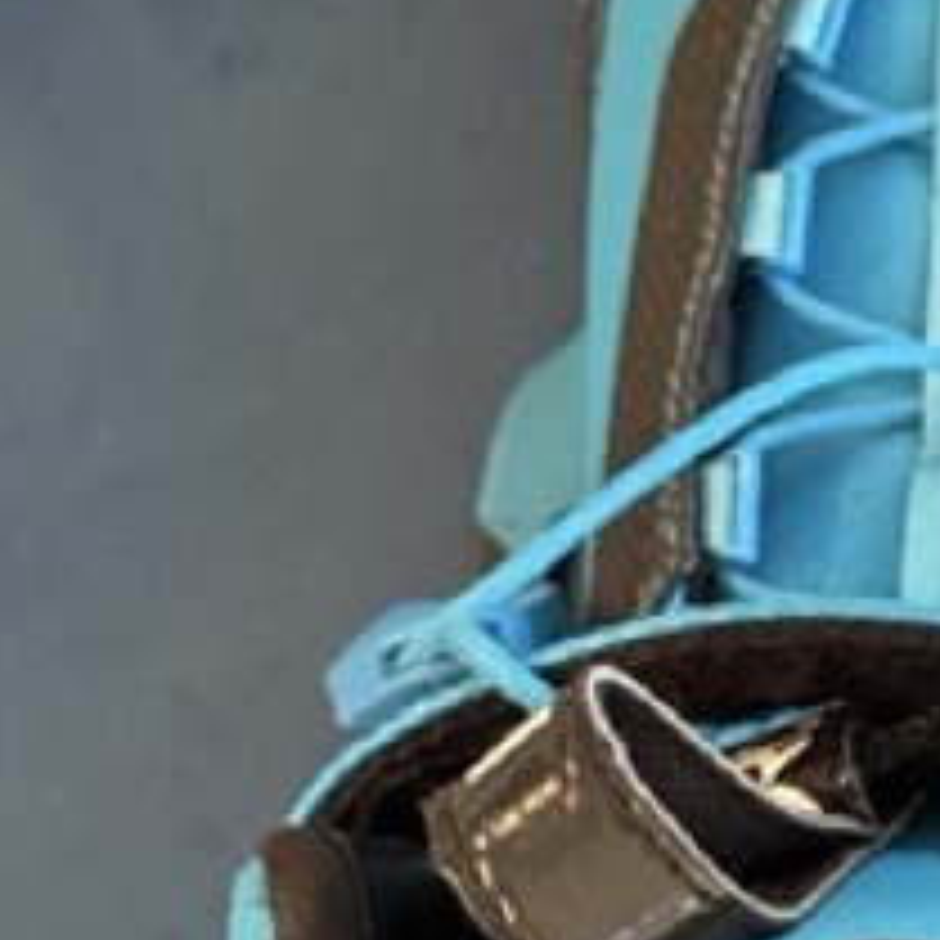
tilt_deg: -86.7
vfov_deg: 13.4
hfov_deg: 13.2
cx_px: 1034
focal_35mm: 130
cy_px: 598
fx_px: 3994
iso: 250
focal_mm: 6.76
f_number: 1.78
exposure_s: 1/60
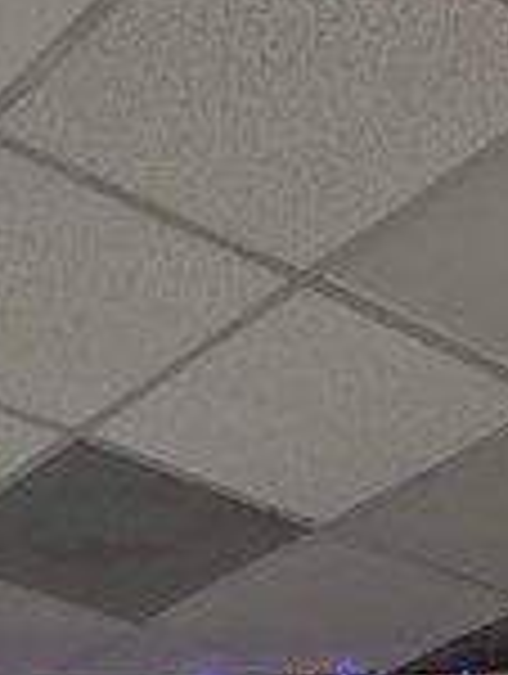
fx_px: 1912
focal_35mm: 98
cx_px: 103
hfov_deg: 15.0
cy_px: 1305
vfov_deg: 16.1
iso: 80
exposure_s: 1/120
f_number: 1.7
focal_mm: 6.25
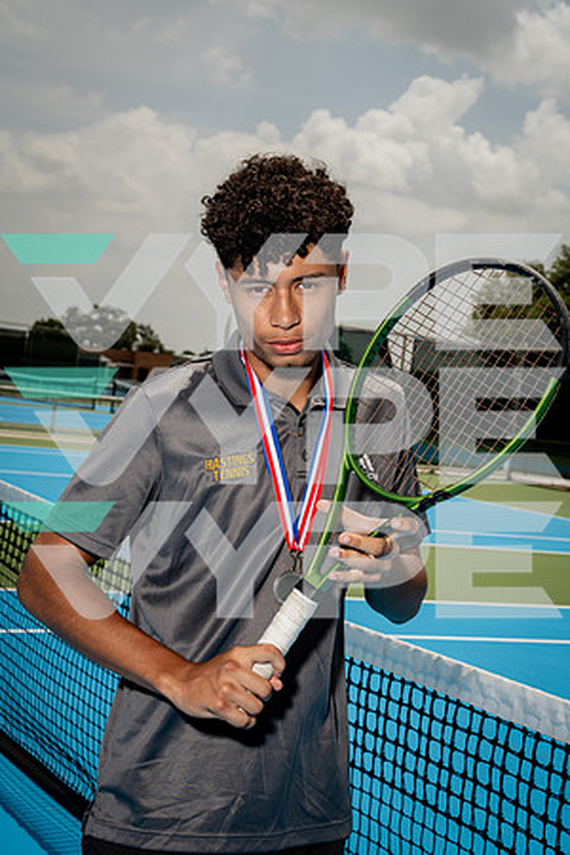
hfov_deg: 21.6
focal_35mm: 63
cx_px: 285
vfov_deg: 31.9
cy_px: 428
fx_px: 1496
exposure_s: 1/200
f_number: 11
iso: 100
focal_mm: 63
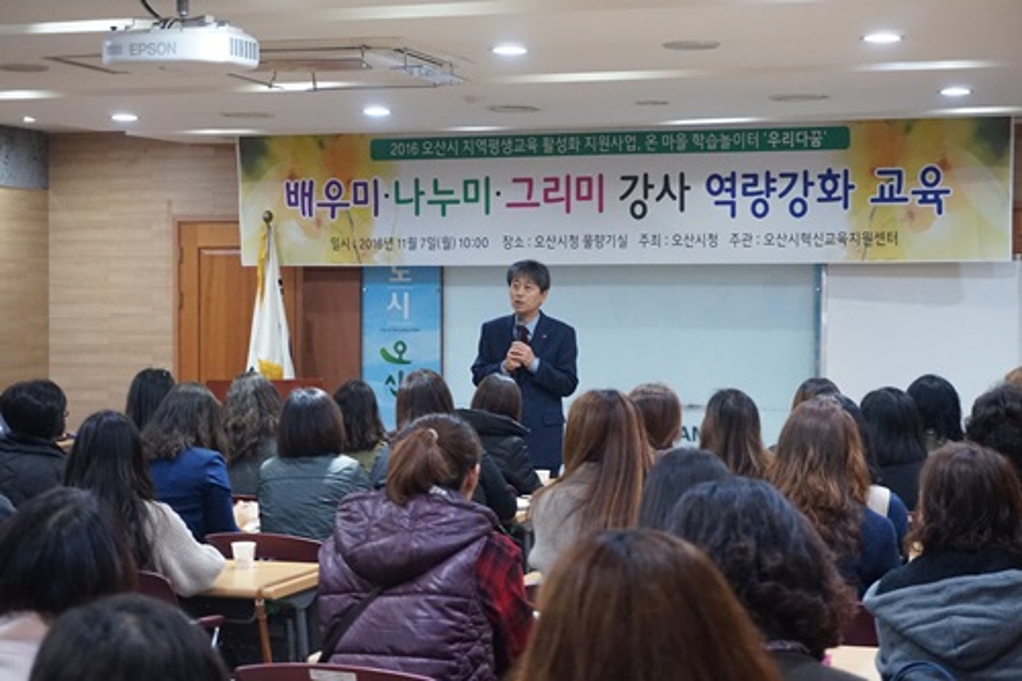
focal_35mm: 74
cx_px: 511
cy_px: 340
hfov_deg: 27.5
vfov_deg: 18.5
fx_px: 2086
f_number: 5.6
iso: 3200
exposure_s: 1/40
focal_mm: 49
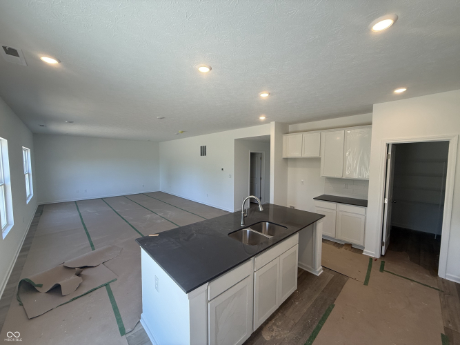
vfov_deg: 85.7
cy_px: 172
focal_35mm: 14
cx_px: 230
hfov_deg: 102.1
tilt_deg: -3.6
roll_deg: -0.5
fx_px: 186
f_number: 2.2
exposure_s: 1/120
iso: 80
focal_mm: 2.22
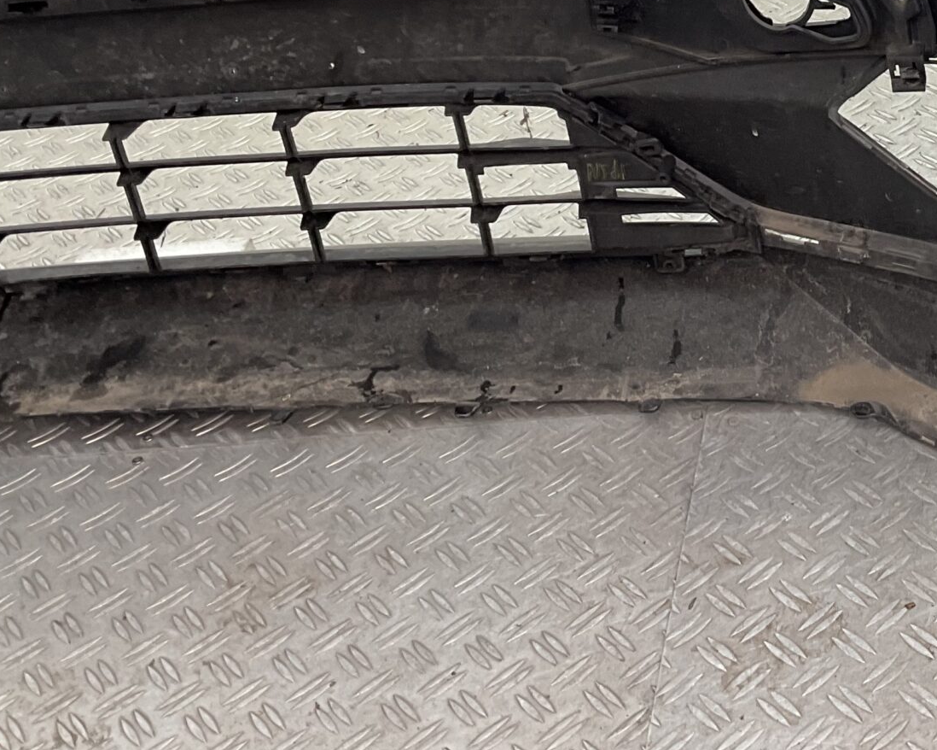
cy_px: 69
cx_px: 850
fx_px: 1830
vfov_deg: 22.6
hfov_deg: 27.6
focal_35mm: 66
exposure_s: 1/120
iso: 32
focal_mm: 3
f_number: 1.8
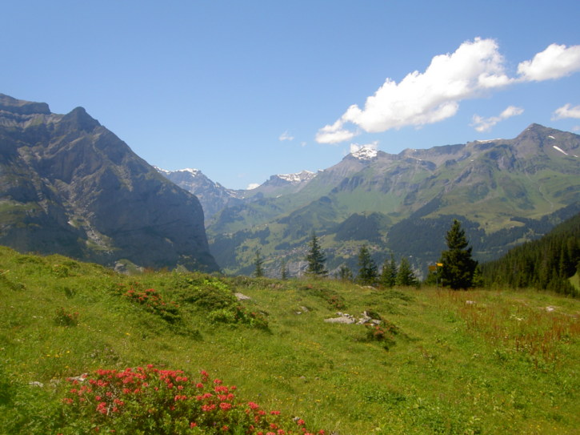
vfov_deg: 41.8
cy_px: 218
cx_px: 290
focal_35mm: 34
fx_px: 569
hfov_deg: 54.0
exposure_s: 1/320
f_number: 4.7
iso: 50
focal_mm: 5.6
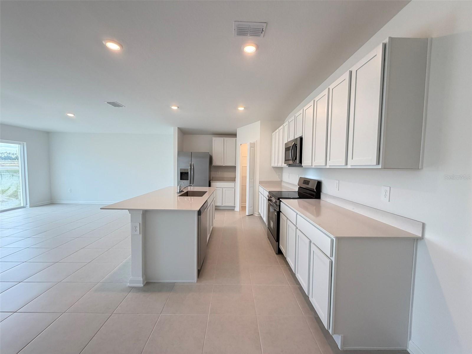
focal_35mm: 14
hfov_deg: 102.1
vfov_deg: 85.7
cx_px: 236
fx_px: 191
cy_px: 177
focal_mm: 2.22
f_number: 2.2
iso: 250
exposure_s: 1/120
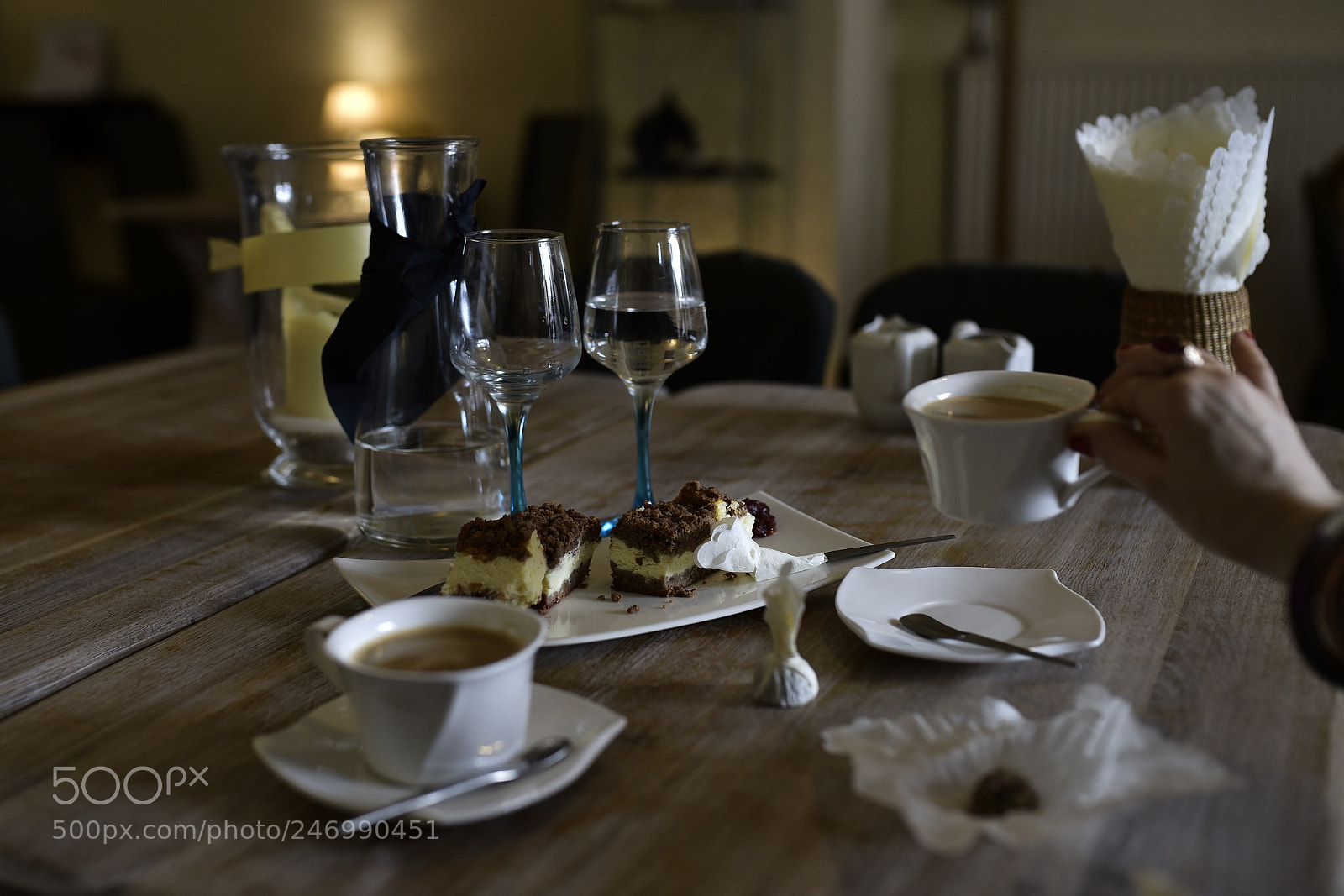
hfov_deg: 54.4
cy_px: 448
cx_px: 672
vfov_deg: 37.9
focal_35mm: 35
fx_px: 1307
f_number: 2.5
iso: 400
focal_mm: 35
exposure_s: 1/160
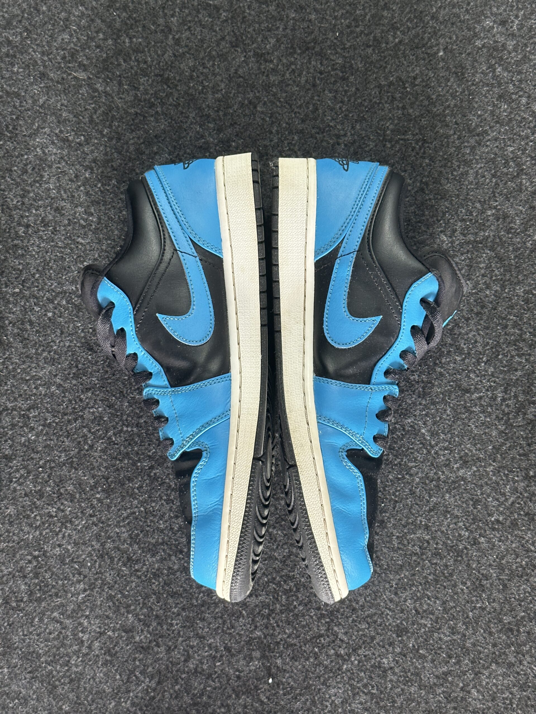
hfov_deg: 30.3
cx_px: 268
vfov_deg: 39.7
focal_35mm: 48
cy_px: 357
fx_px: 991
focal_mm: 6.86
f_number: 1.78
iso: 250
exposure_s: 1/50
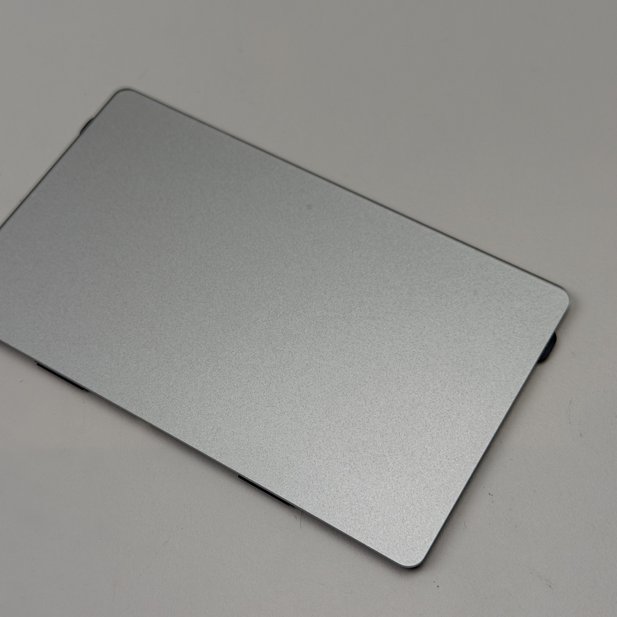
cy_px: 307
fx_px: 1149
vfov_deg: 30.0
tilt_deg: -60.4
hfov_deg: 30.0
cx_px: 279
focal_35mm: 57
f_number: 1.78
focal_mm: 6.76
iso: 64
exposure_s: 1/1242
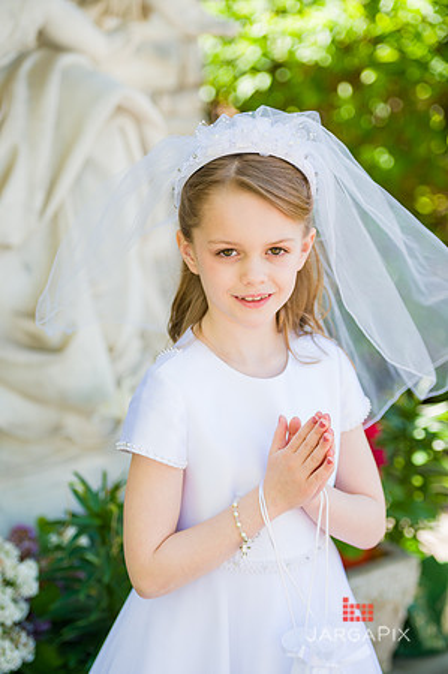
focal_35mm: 82
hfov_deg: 16.6
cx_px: 224
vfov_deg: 24.8
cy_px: 337
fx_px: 1534
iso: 200
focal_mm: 82
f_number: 3.2
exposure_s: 1/500
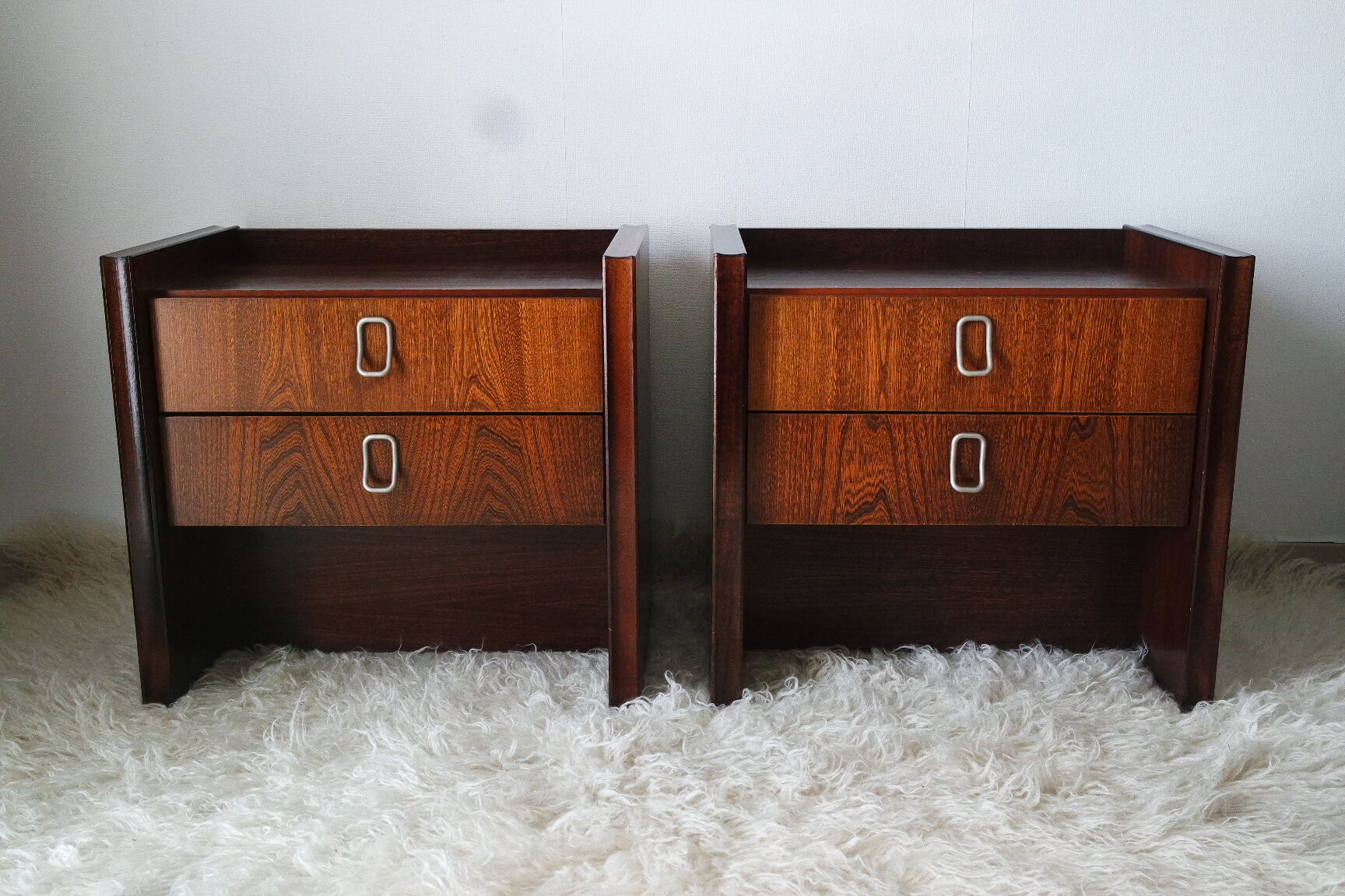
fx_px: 1345
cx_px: 672
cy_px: 448
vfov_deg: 36.9
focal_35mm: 36
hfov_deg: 53.1
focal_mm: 24
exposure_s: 1/125
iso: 1600
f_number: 6.3
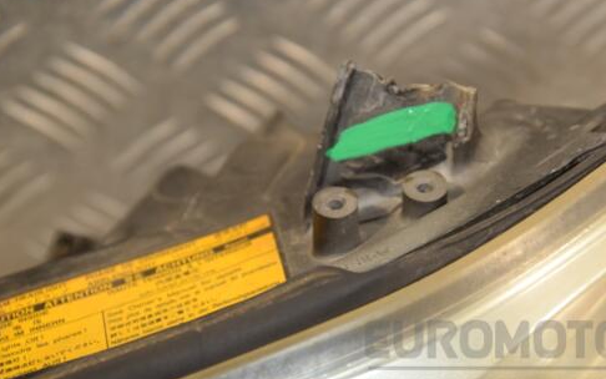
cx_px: 342
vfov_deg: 9.3
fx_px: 2340
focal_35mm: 142
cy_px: 173
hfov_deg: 14.8
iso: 800
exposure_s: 1/200
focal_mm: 75
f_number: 7.1
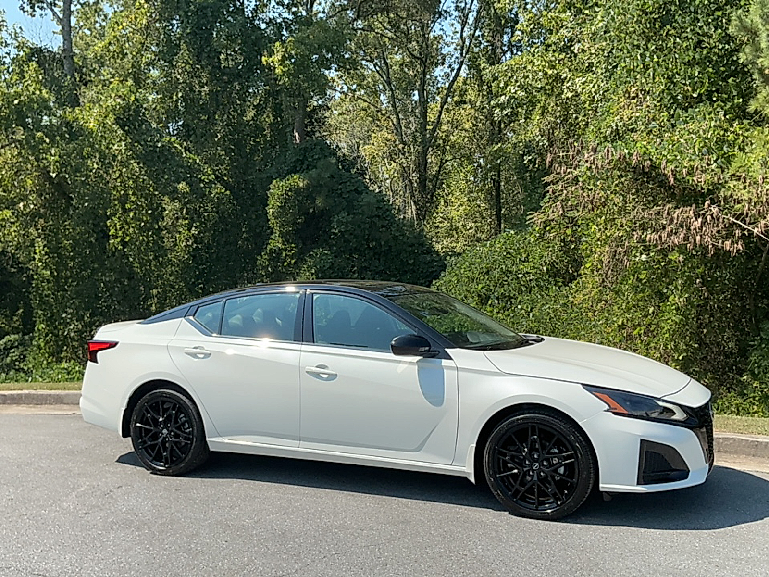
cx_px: 384
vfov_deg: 48.2
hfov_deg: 61.7
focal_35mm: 29
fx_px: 644
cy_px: 288
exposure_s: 1/1786
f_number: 1.8
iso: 25
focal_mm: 3
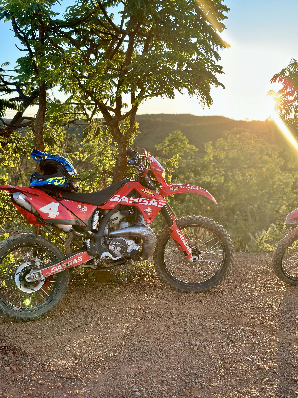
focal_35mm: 48
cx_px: 149
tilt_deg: -6.3
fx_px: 551
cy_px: 199
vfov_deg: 39.7
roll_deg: +0.1
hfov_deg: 30.3
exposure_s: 1/638
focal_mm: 6.86
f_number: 1.78
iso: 80
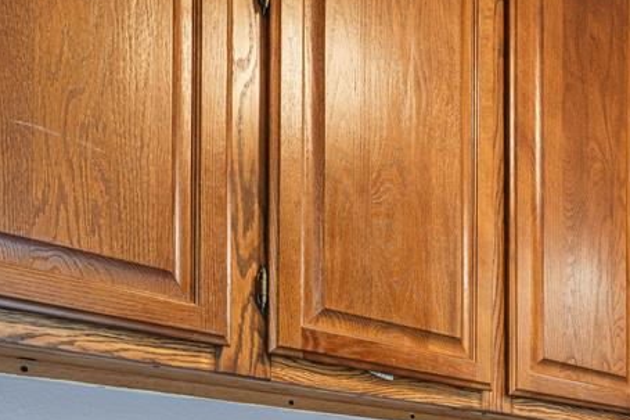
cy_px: 507
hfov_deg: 38.5
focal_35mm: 45
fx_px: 787
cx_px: 637
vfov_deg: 26.5
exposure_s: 1/2.5
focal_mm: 16
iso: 400
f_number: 10
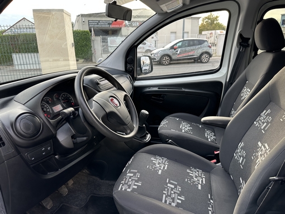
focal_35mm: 24
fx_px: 198
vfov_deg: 56.9
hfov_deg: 71.6
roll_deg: +0.6
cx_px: 142
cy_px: 107
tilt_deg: -17.9
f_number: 1.78
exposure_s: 1/121
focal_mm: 6.86
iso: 64
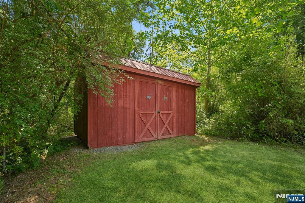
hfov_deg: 104.3
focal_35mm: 14
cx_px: 152
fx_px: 119
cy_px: 102
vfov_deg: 81.2
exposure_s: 1/25
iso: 100
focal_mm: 14
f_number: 7.1
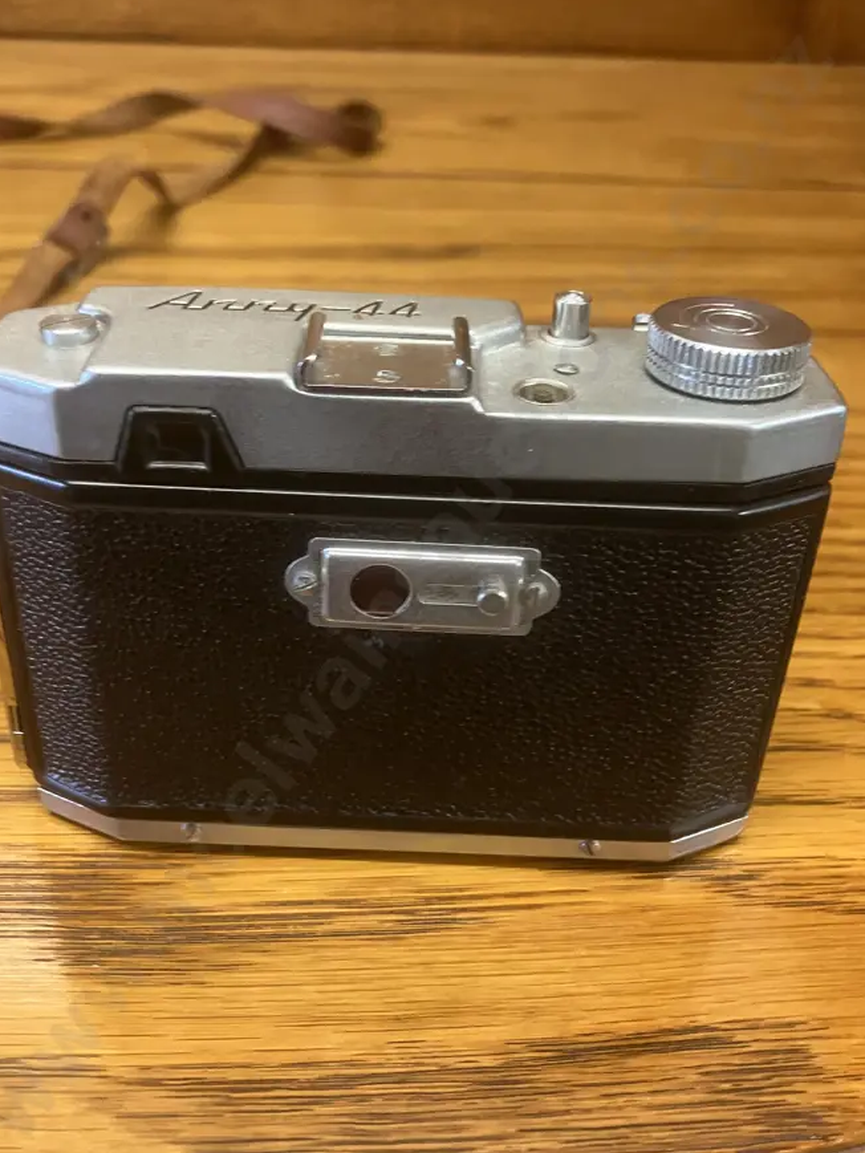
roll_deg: -3.3
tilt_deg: -33.9
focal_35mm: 33
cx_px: 409
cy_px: 590
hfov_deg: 42.9
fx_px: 1099
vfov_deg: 55.3
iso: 320
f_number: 1.8
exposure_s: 1/33
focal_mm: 3.99
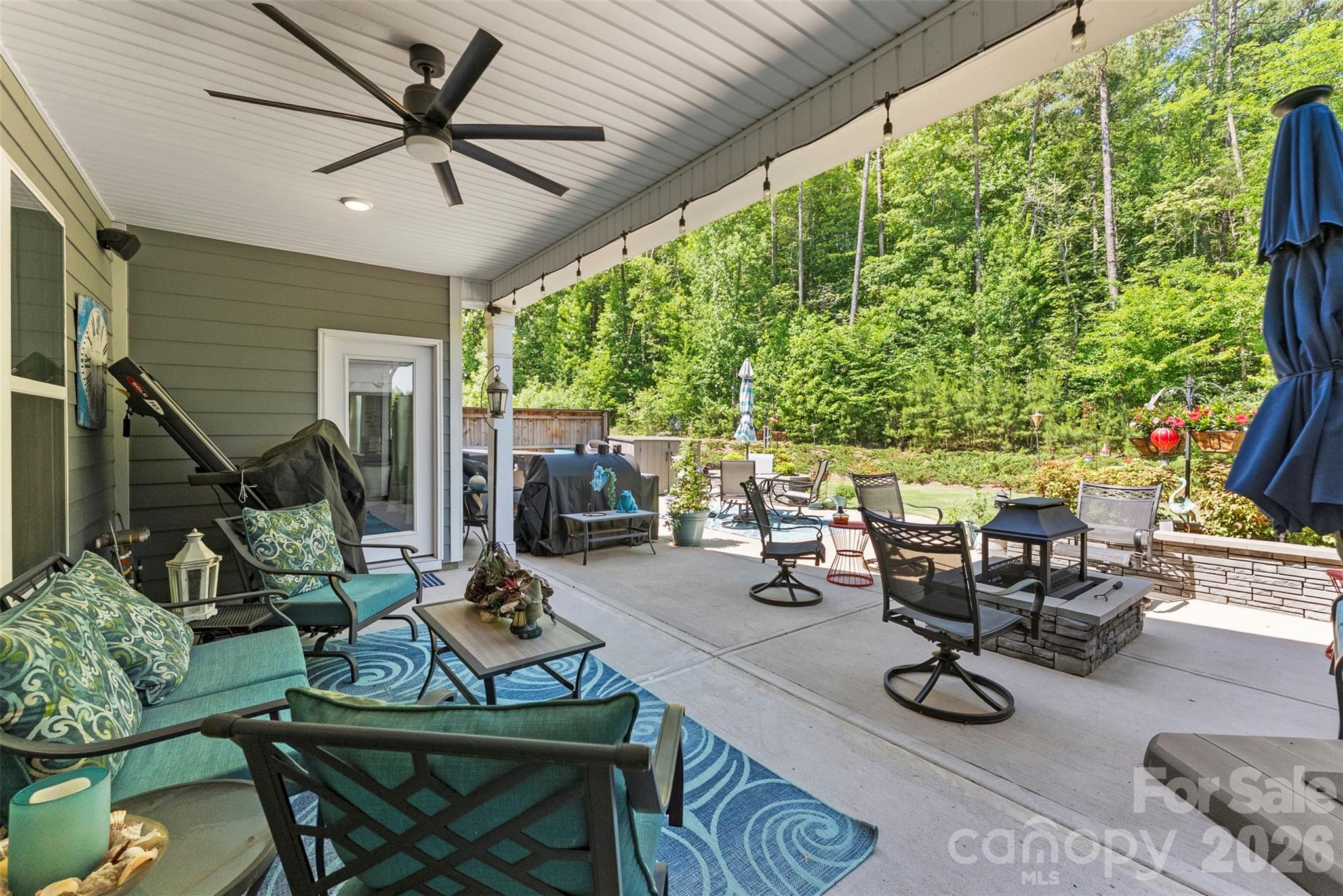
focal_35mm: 14
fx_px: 522
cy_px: 448
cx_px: 672
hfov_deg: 104.2
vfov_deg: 81.3
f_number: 7.1
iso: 2000
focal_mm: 14
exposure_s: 1/400
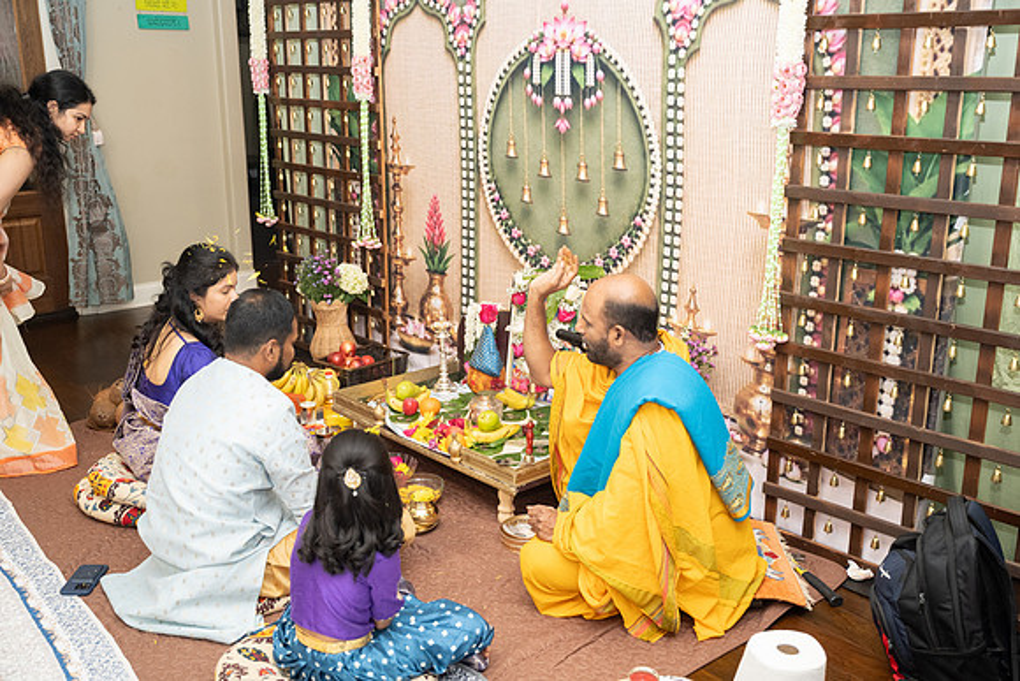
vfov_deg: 38.0
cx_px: 510
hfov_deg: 54.6
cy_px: 340
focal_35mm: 35
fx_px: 988
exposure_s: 1/160
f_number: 3.2
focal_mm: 34.5
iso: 1000
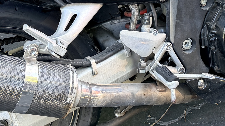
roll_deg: +0.9
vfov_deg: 12.7
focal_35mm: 93
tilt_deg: -27.2
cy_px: -21
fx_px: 555
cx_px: 131
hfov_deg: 22.9
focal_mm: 6.76
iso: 125
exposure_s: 1/140
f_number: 1.78
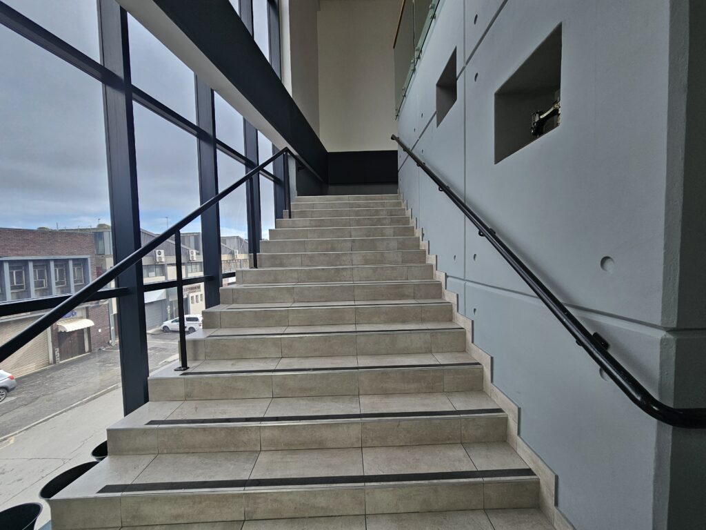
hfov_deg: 106.2
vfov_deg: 89.9
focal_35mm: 13
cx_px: 353
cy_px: 265
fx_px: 265
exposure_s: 1/126
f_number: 2.2
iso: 50
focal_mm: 2.2
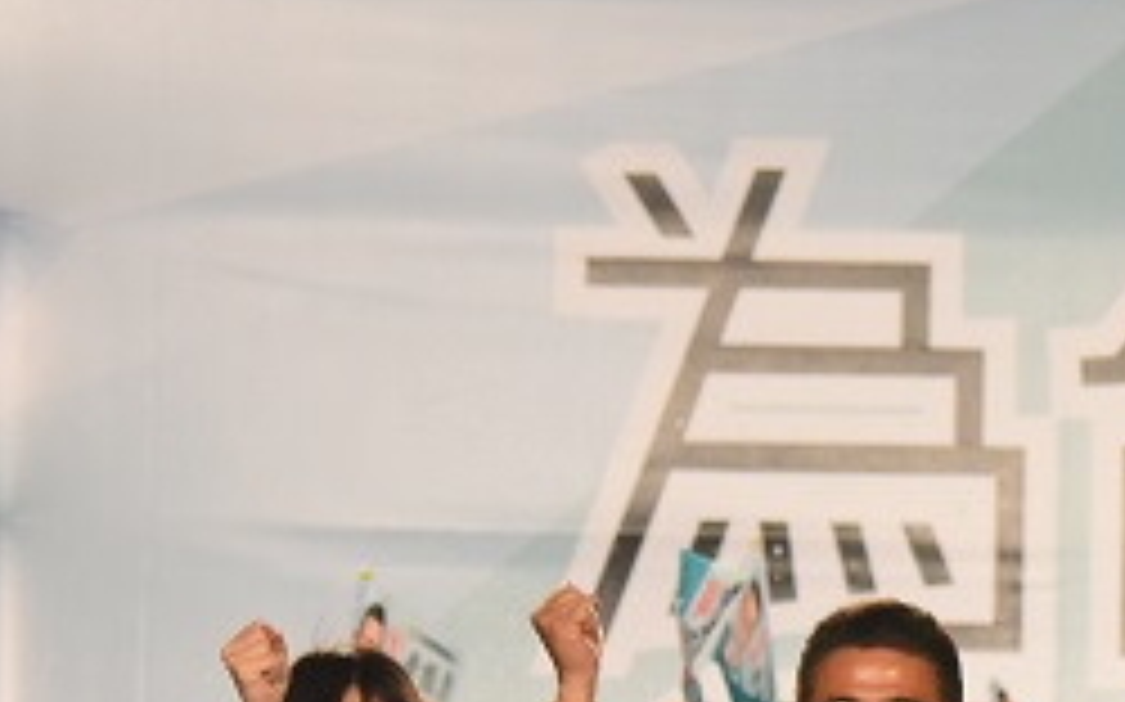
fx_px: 11002
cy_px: 814
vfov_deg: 3.6
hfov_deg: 5.8
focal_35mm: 359
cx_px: 1408
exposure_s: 1/320
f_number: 2.8
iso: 1600
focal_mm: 98
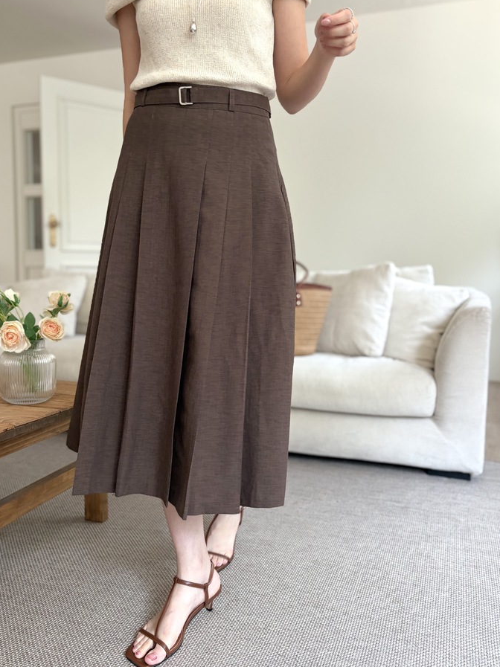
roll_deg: -0.9
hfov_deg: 48.2
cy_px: 313
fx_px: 559
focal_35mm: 29
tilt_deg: -4.6
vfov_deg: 61.6
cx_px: 242
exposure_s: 1/91
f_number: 1.6
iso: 125
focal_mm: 5.96
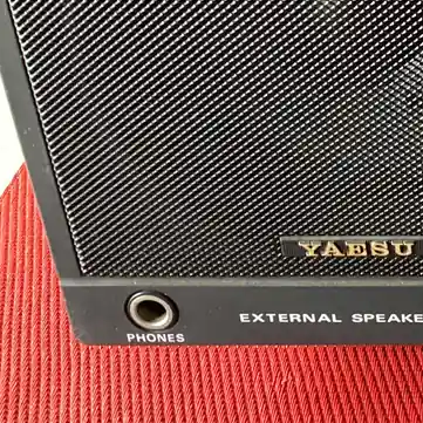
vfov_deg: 22.7
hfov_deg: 20.9
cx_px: 539
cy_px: 141
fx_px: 1051
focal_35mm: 76
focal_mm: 3.3
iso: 250
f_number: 2.4
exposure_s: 1/50
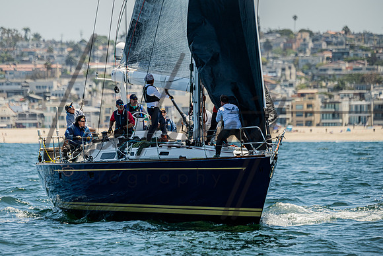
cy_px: 128
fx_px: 4140
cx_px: 158
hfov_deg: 5.3
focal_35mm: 389
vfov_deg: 3.5
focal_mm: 330
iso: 320
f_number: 5.6
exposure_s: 1/640
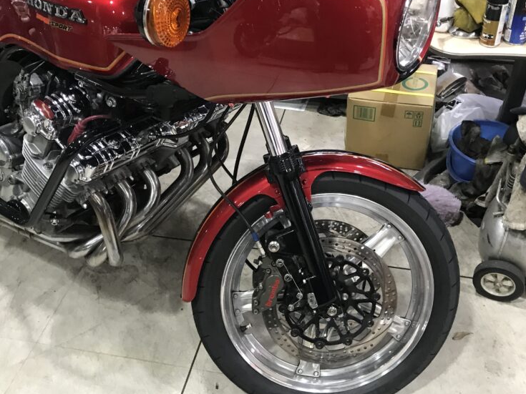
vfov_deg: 36.8
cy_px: 172
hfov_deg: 47.8
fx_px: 593
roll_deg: +0.9
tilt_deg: -39.3
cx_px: 297
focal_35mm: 39
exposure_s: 1/15
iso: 80
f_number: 1.8
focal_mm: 3.99
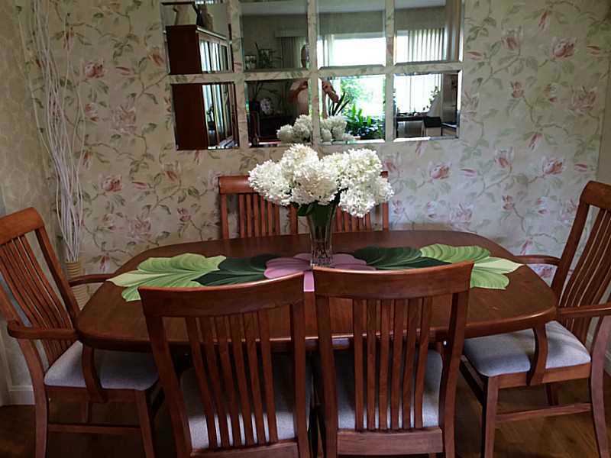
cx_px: 306
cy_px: 229
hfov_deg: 60.0
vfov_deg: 46.8
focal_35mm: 30
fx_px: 530
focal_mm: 4.12
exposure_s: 1/30
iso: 125
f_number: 2.2
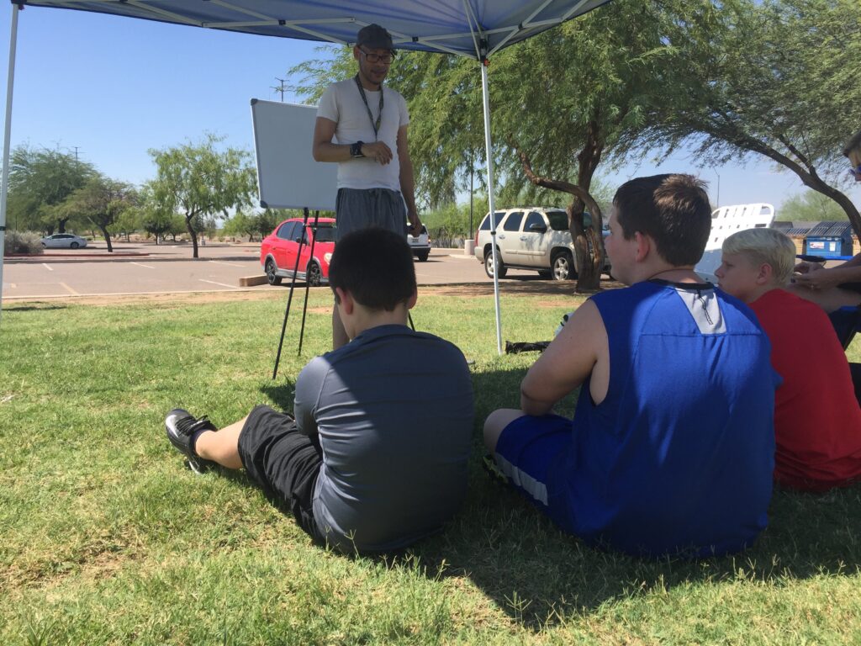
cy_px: 323
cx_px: 430
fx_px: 721
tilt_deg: -4.1
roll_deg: -1.4
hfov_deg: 61.7
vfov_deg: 48.2
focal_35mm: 29
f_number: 2.2
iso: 32
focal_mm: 4.15
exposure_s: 1/1412
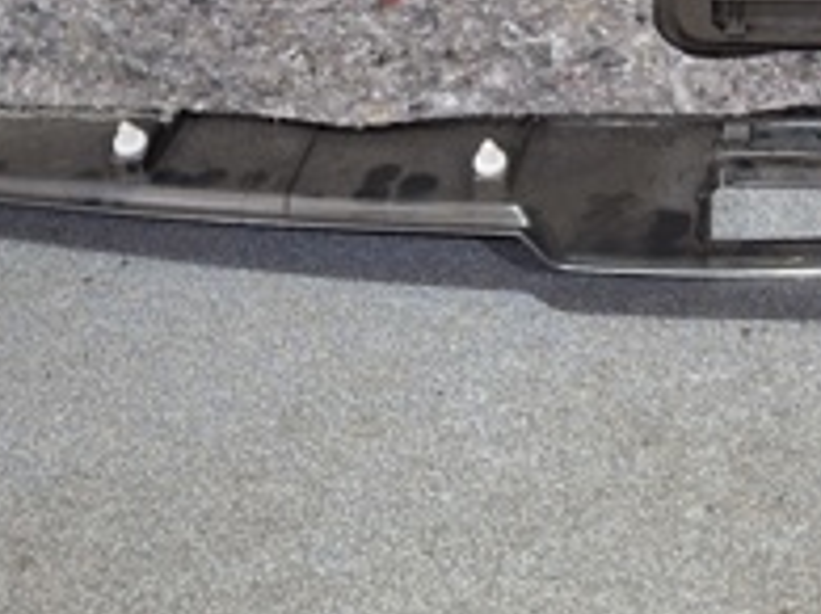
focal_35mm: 82
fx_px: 1944
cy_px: -318
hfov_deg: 22.9
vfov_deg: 16.3
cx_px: 817
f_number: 1.8
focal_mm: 4.69
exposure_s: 1/24
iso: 320
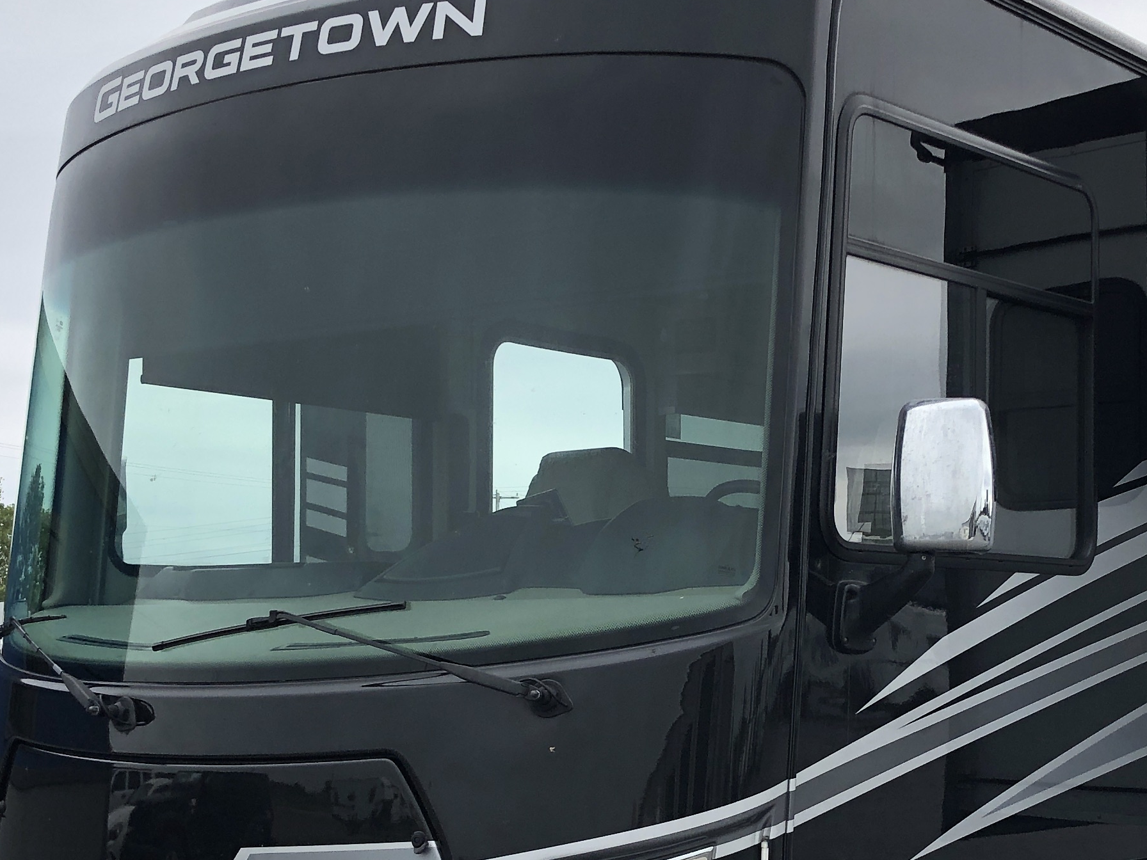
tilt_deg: +1.4
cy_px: 589
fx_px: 2088
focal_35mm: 63
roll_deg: +0.4
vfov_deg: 23.2
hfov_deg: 30.3
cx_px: 833
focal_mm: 3.99
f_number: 1.8
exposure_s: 1/1372
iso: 20
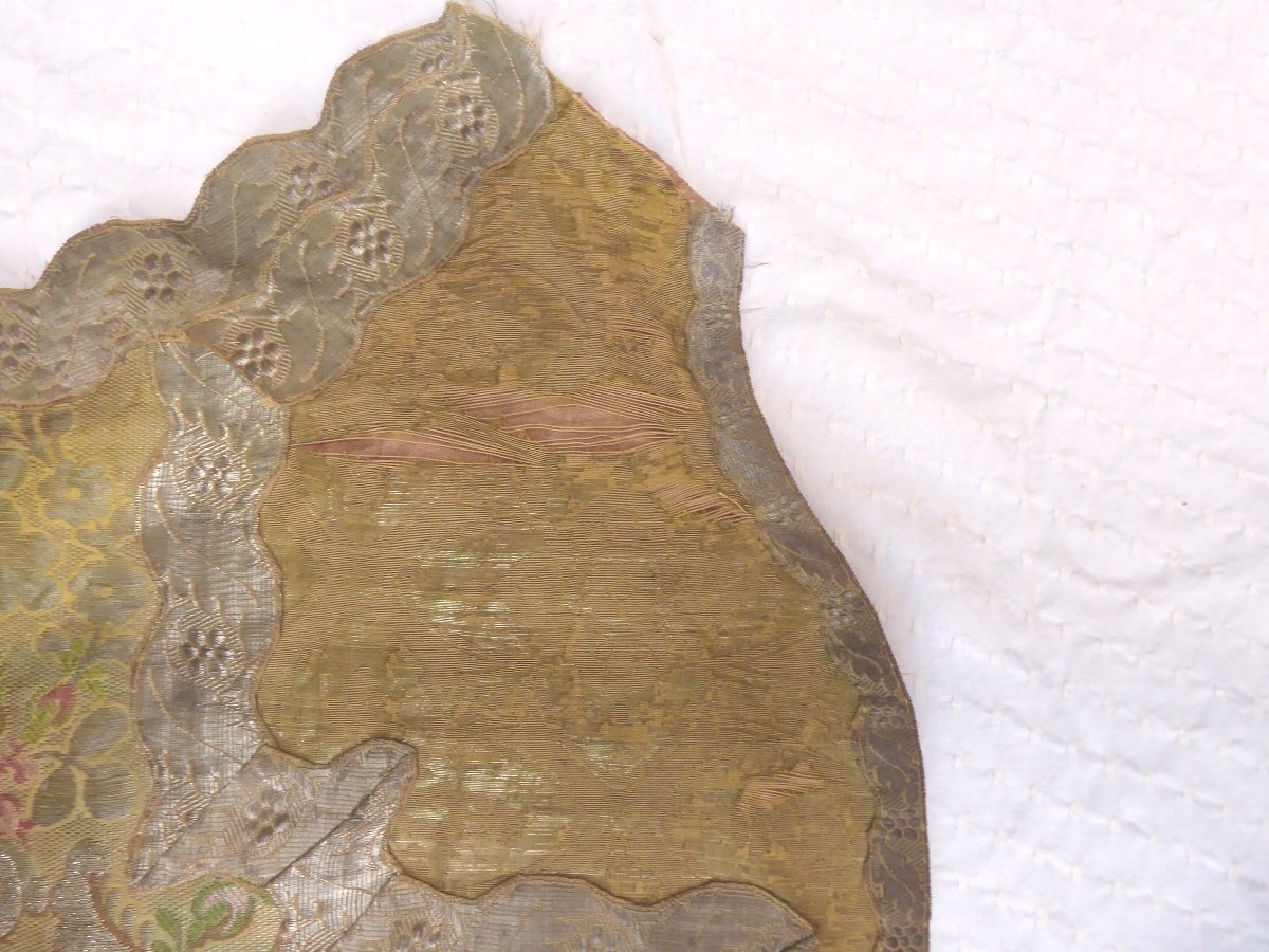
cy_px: 476
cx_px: 634
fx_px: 916
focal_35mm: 25
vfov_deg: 54.9
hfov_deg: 69.4
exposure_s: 1/60
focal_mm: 4.3
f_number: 3.3
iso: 200
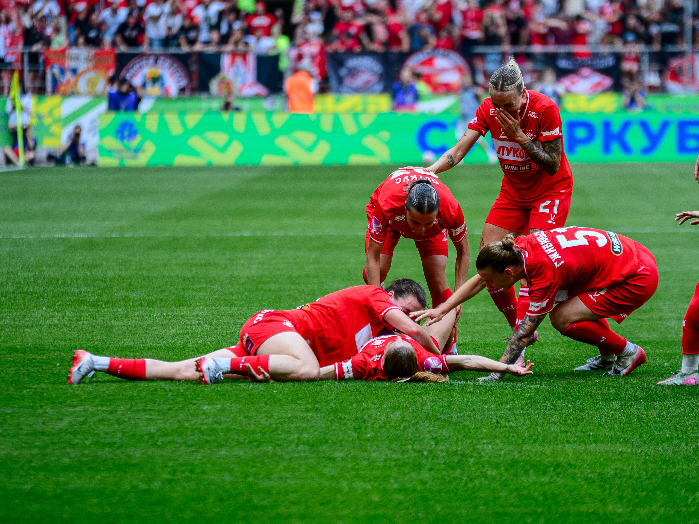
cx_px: 393
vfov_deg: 4.5
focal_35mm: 328
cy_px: 243
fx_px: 6633
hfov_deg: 6.0
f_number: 2.8
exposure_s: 1/4000
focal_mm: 185
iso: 1000
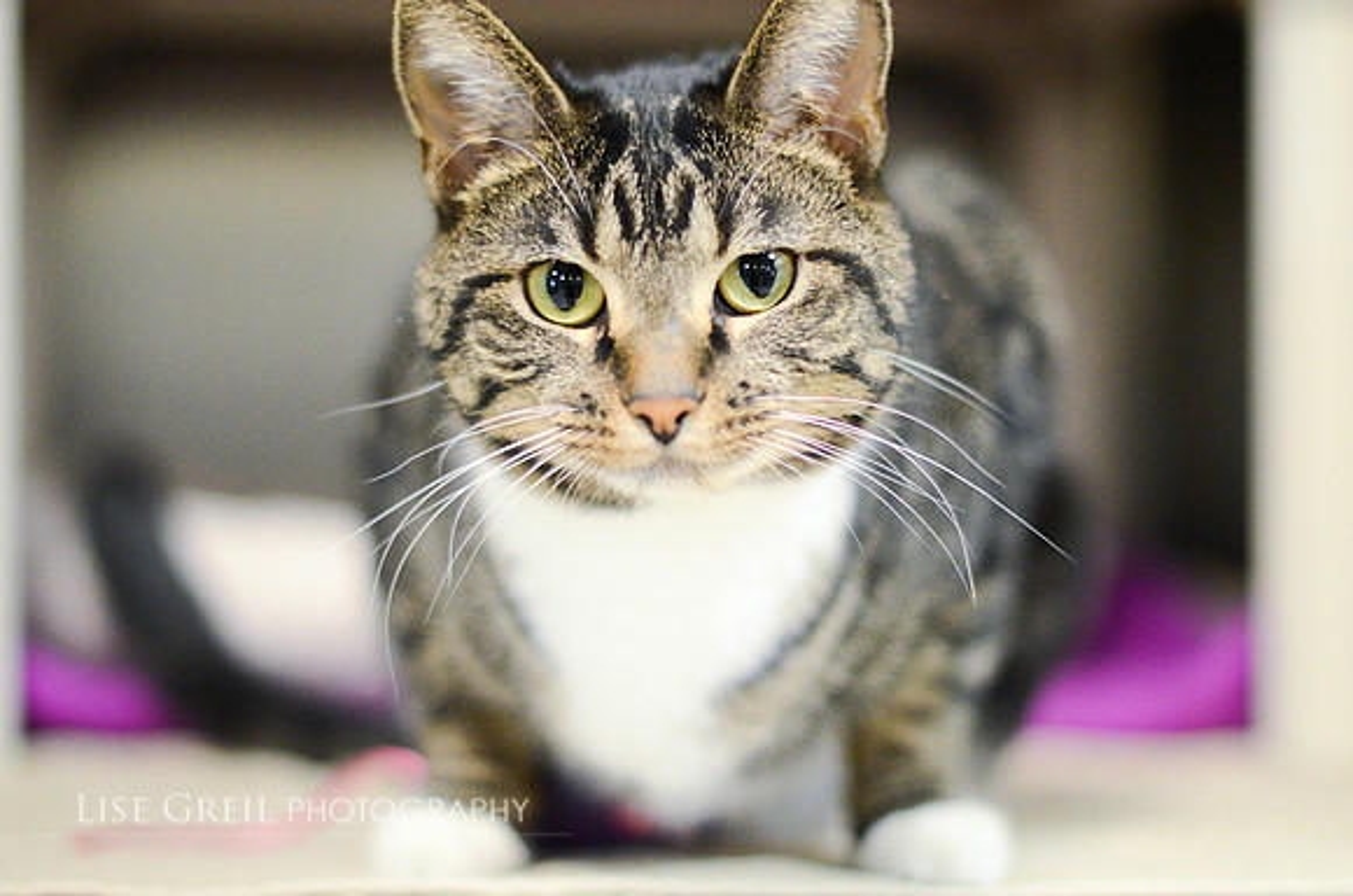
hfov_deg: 27.0
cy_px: 448
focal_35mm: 75
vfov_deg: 18.1
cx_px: 676
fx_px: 2813
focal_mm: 50
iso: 2500
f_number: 1.6
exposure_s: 1/400
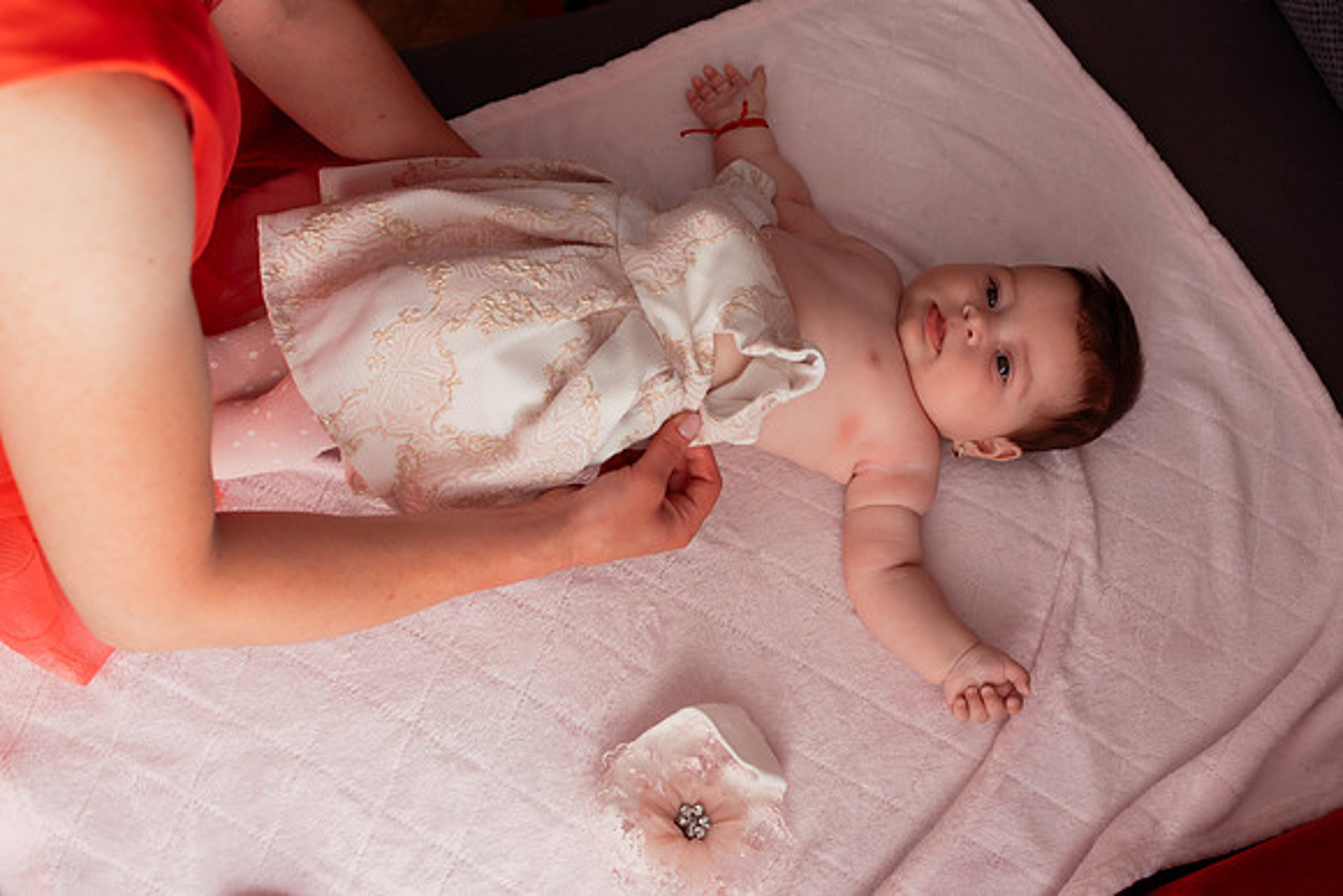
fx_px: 1517
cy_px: 455
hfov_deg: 47.6
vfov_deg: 32.9
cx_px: 780
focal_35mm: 41
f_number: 4
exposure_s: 1/250
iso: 800
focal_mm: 35
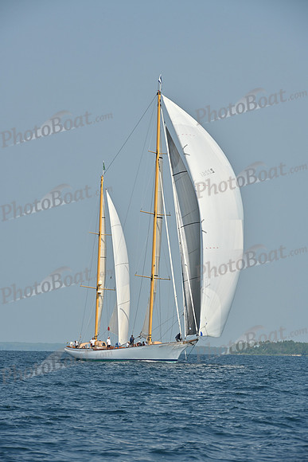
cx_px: 154
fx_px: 2565
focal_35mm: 200
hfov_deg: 6.9
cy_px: 231
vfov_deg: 10.3
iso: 320
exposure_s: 1/1000
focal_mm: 200
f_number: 11
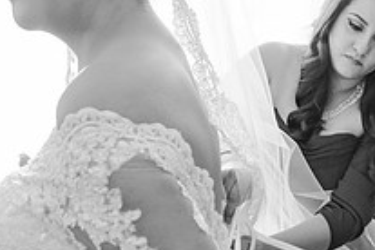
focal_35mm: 56
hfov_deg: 33.2
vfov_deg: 24.2
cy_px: 104
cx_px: 357
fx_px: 583
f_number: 2.8
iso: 1600
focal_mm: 20
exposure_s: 1/80
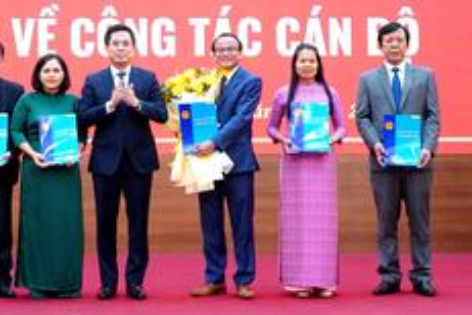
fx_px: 850
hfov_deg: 30.5
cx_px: 114
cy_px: 60
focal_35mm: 65
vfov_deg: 20.7
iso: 400
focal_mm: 25
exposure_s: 1/25
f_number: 4
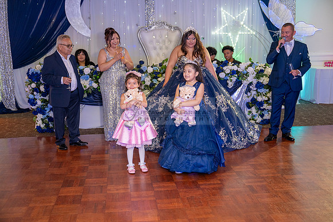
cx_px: 166
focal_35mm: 46
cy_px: 111
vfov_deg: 29.3
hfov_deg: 42.7
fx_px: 426
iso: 1250
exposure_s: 1/200
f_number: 2.8
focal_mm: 46
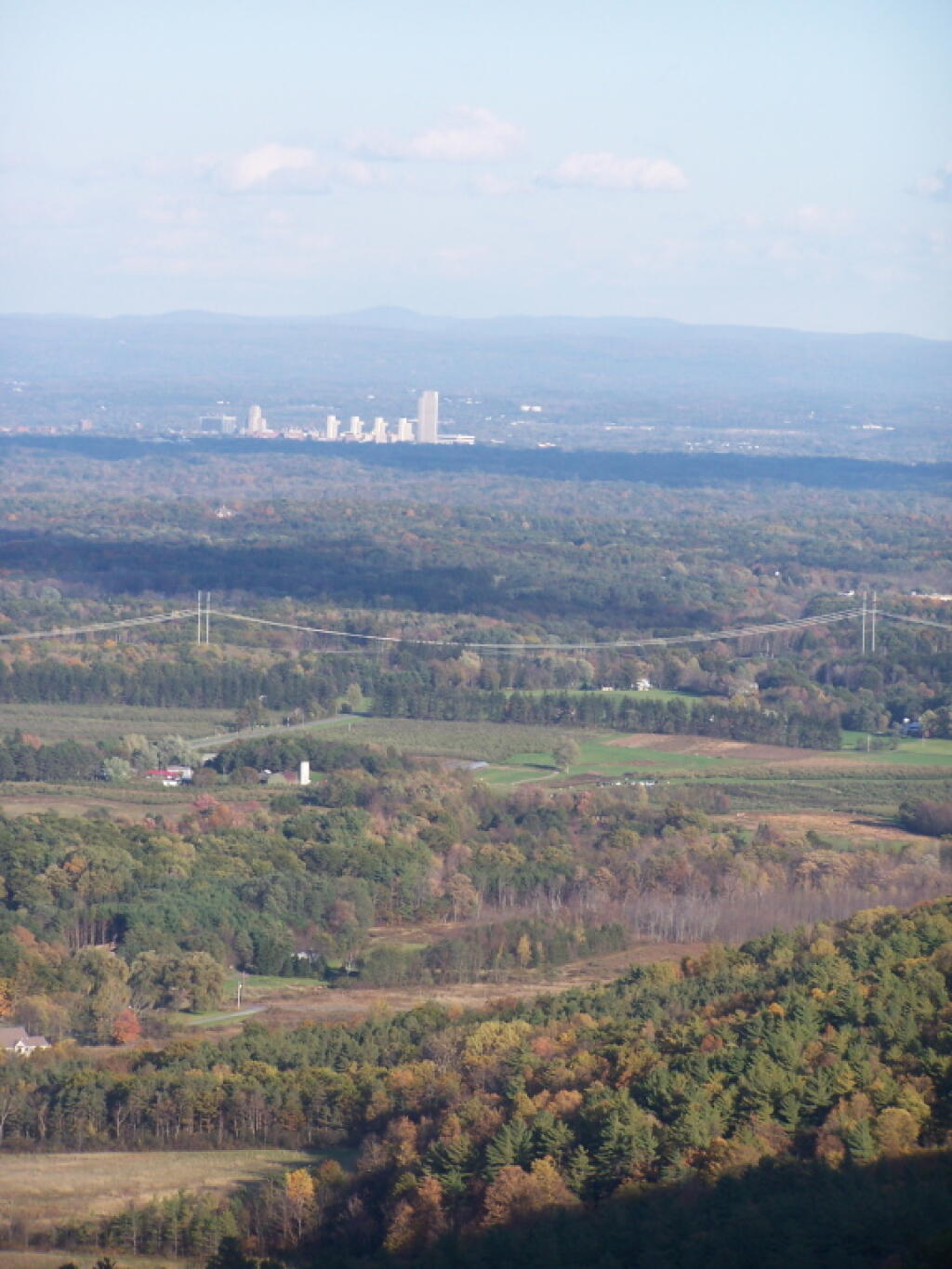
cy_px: 634
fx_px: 6929
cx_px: 476
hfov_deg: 7.9
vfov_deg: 10.5
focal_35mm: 189
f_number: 3.2
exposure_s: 1/800
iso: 80
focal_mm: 31.3
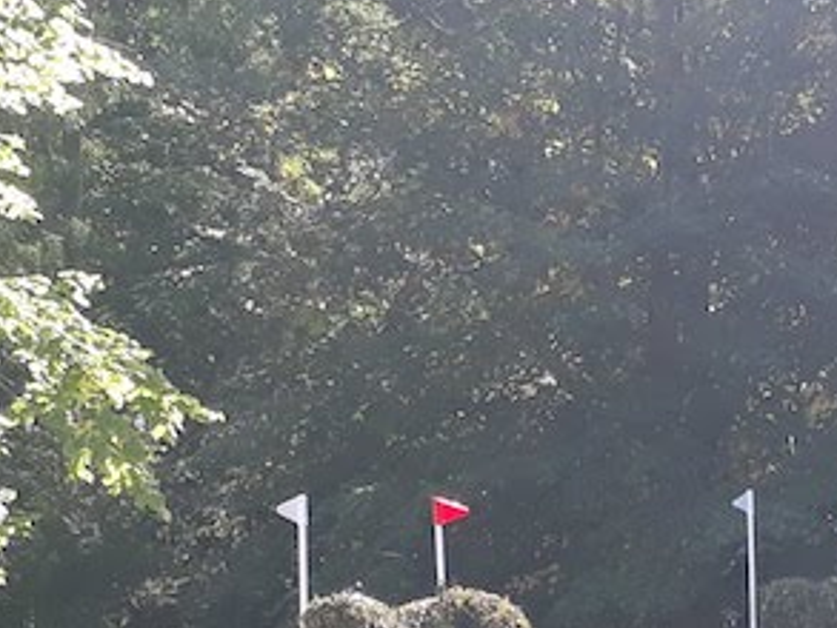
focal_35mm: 129
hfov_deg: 14.9
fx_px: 3120
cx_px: 891
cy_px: 905
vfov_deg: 11.1
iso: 40
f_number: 1.9
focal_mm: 3.6
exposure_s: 1/161
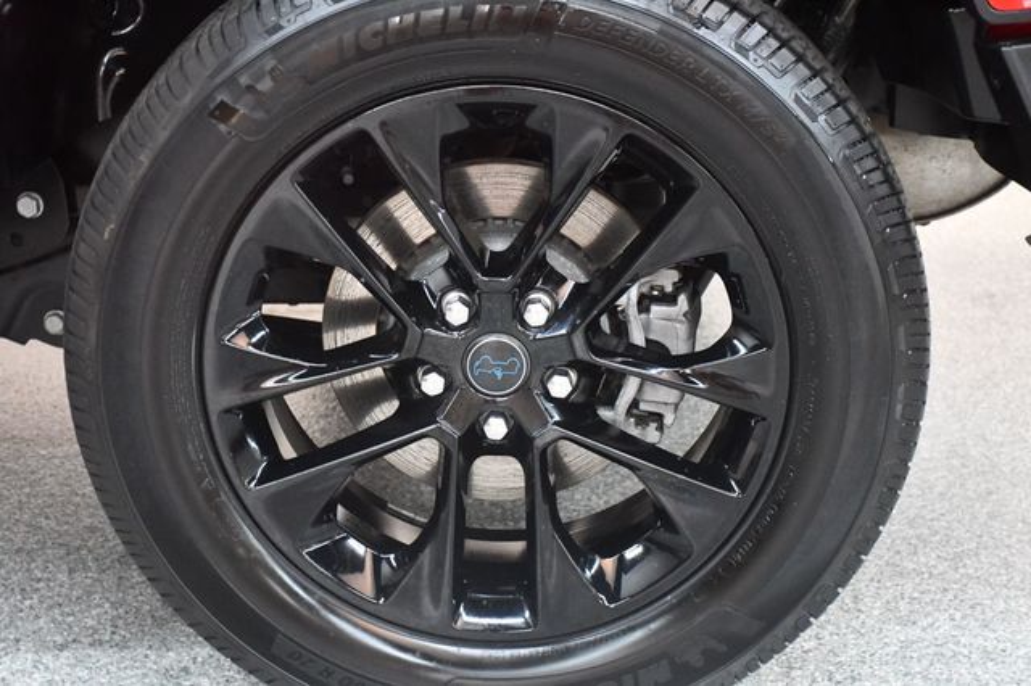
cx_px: 516
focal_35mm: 75
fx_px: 2147
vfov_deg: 18.2
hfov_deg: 27.0
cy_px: 343
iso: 6400
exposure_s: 1/60
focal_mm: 50
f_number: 4.8
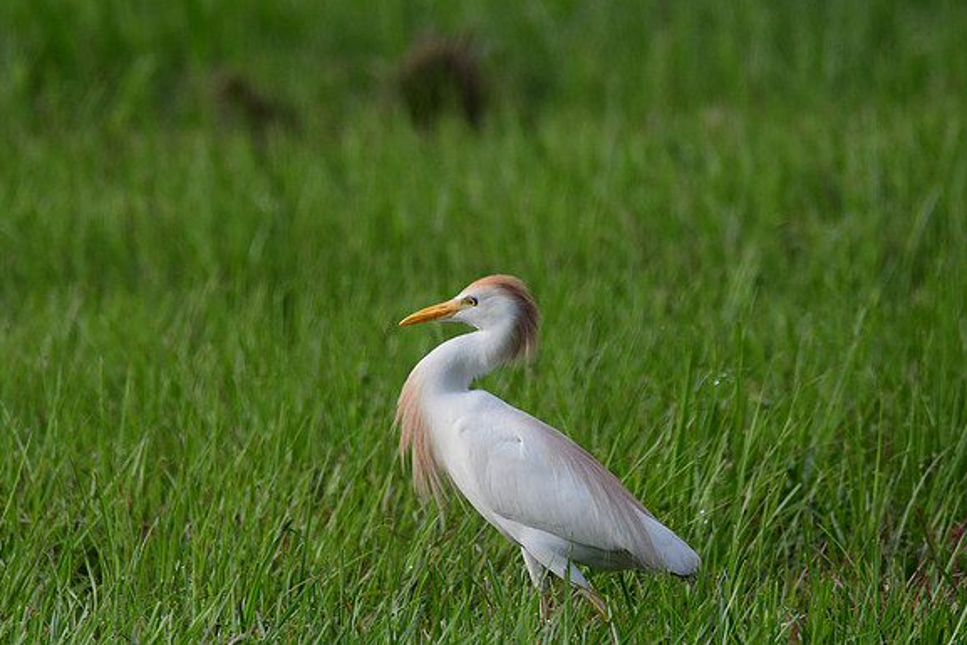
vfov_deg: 1.5
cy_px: 322
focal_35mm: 905
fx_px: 24314
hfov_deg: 2.3
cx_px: 484
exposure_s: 1/5000
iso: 1600
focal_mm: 600
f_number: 8
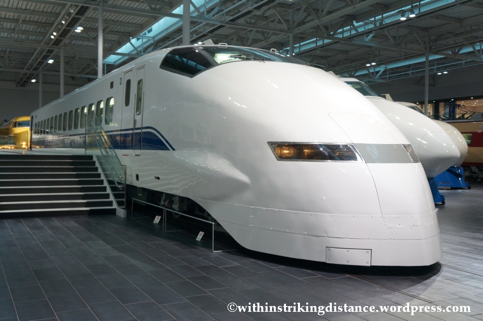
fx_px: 502
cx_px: 242
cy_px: 160
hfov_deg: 51.3
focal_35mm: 38
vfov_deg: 35.4
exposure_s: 1/160
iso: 800
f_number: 4
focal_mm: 25
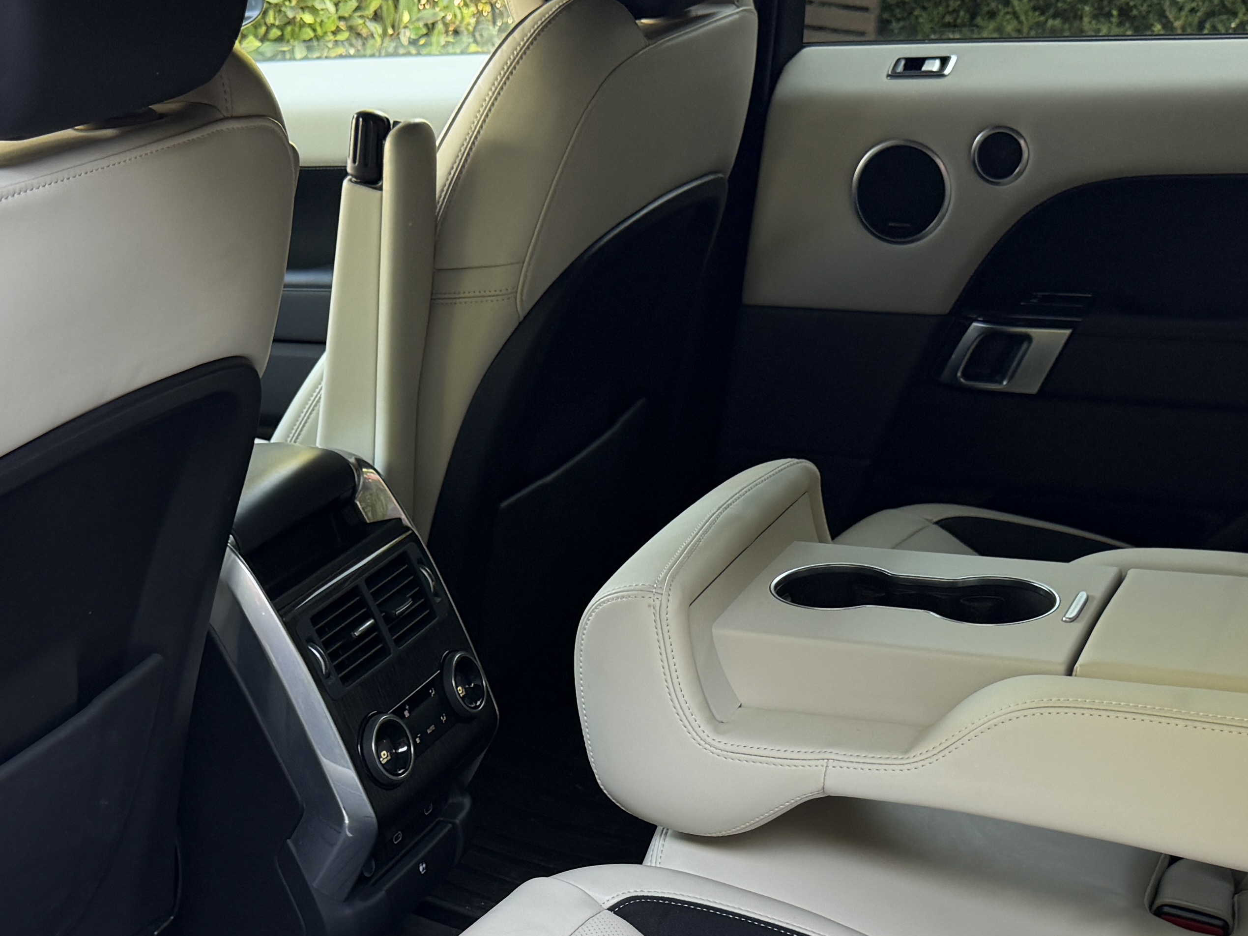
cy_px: 855
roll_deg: -2.9
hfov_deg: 35.4
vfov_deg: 26.1
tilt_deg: -31.9
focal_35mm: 54
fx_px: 1947
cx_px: 484
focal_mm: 6.76
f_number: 1.78
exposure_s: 1/121
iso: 125
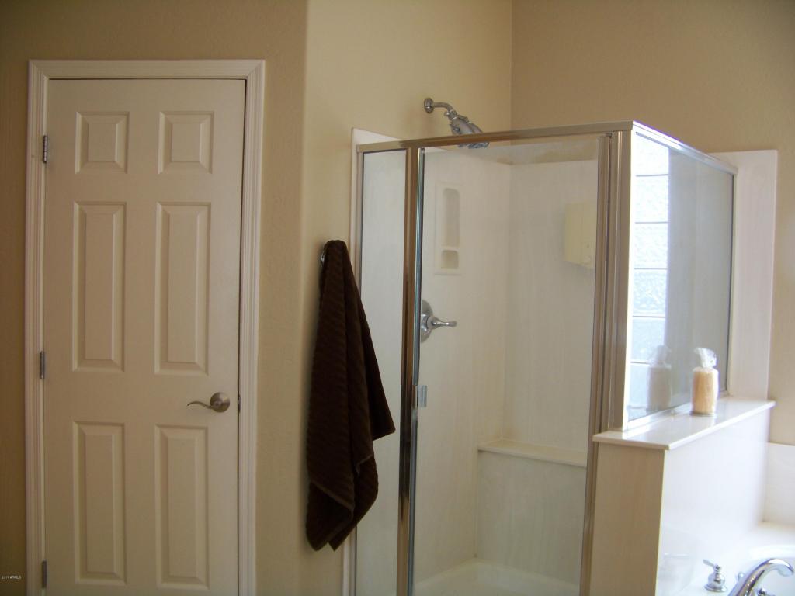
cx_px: 398
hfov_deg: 51.4
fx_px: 827
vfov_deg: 39.7
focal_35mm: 36
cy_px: 298
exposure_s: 1/30
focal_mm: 5.85
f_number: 2.8
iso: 80
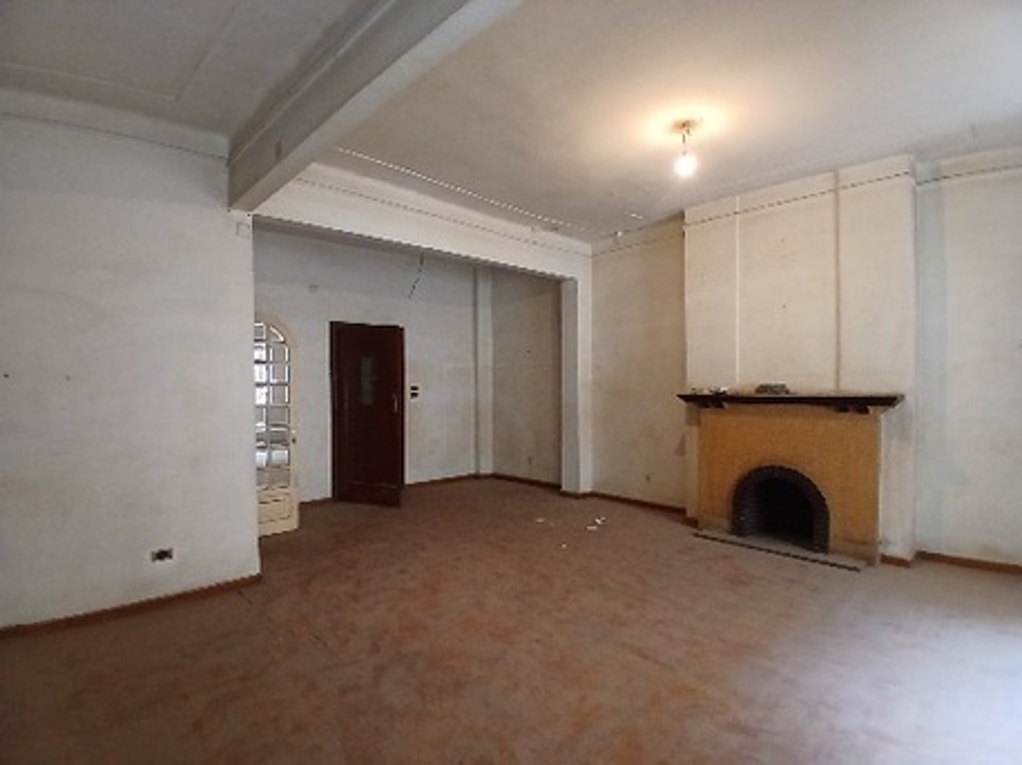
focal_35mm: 17
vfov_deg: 74.7
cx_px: 511
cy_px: 382
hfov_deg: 91.1
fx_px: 502
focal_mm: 1.4
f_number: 2.2
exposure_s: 1/24
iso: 400
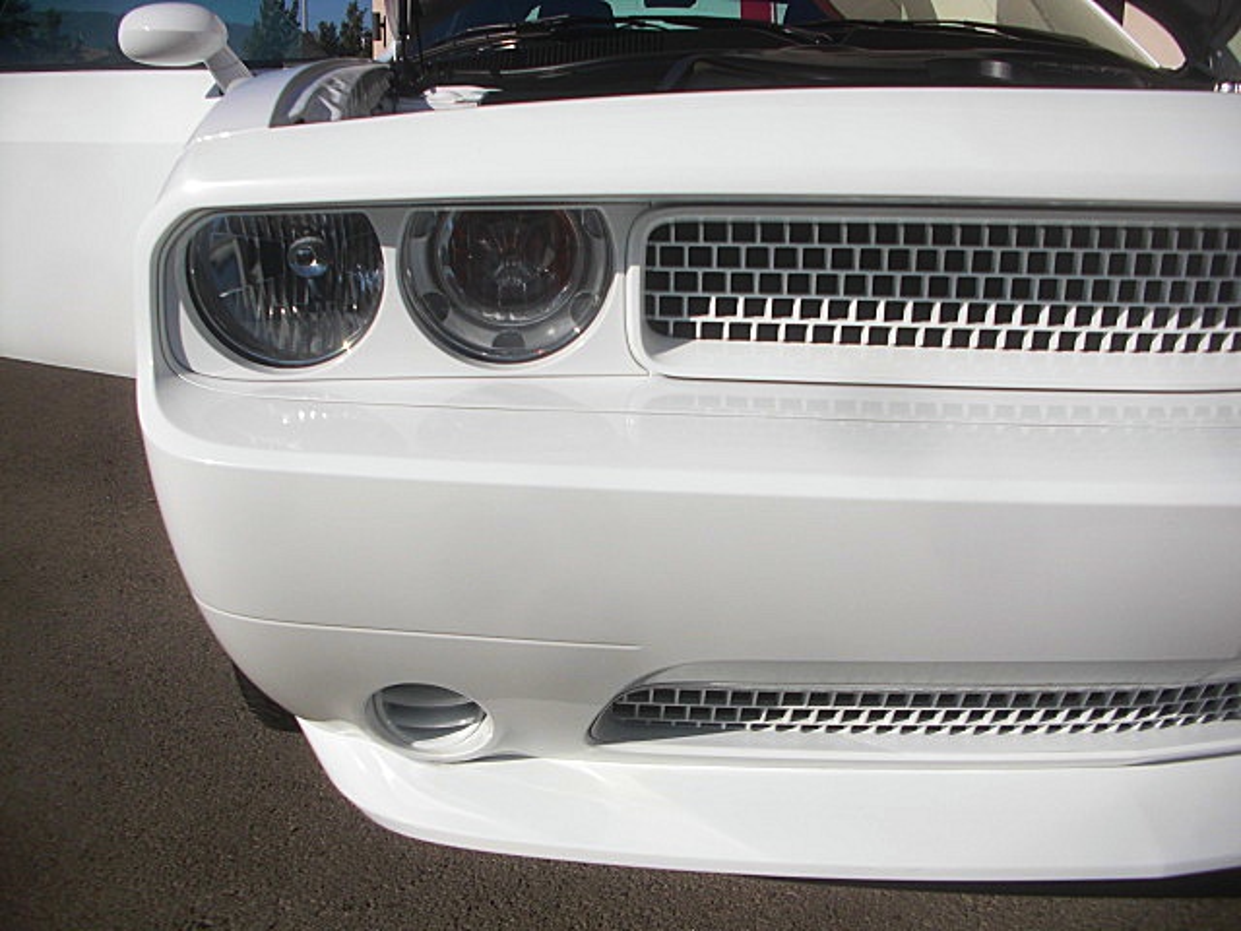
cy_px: 466
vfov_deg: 39.7
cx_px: 620
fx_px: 1291
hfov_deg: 51.4
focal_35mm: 36
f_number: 7.9
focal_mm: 6.3
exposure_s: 1/250
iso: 50
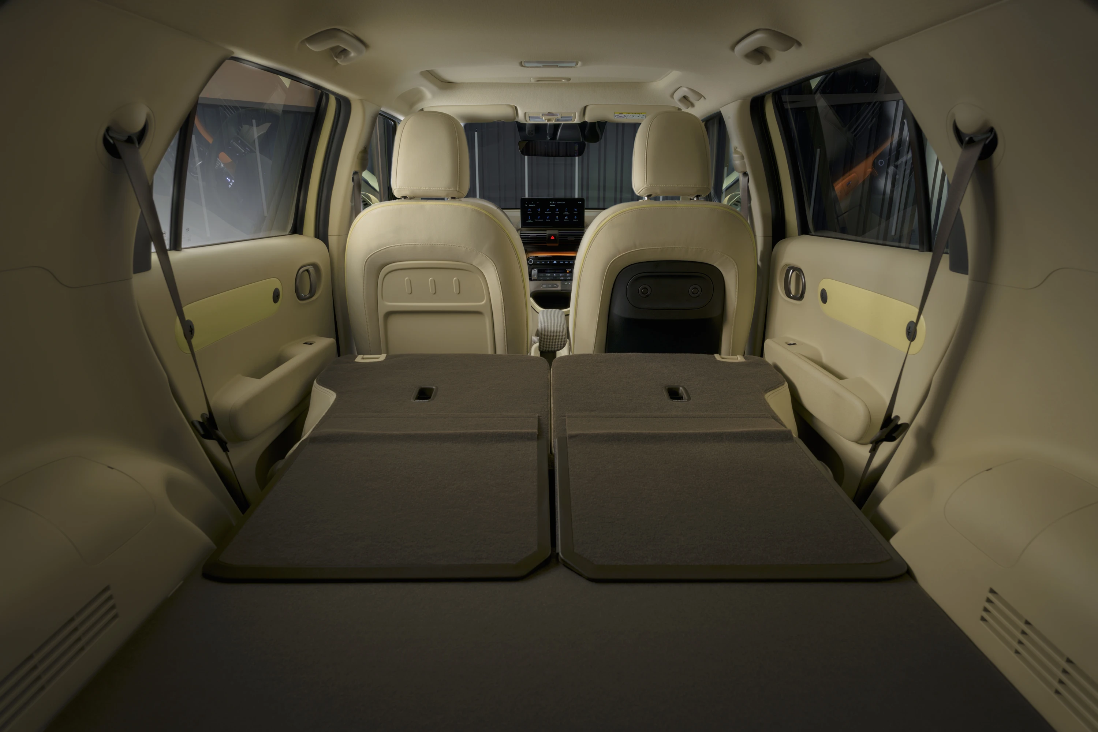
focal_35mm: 20
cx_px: 549
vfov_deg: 61.9
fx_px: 610
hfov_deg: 84.0
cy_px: 366
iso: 50
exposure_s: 2
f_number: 8
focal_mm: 20
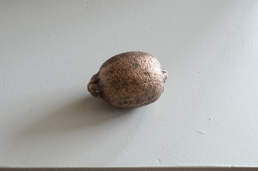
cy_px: 86
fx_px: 536
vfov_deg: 18.1
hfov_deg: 27.0
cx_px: 129
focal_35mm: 75
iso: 100
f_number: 22
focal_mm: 50
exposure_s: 5
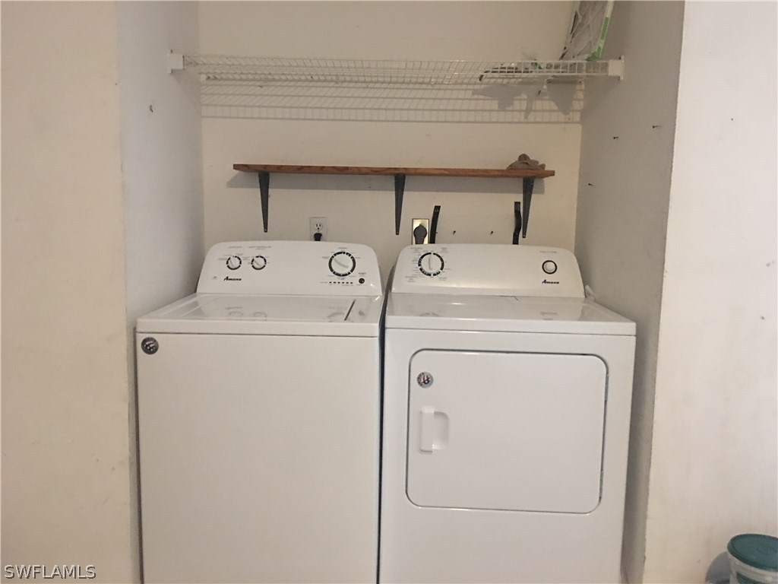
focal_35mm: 29
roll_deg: -1.7
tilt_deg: -7.1
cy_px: 292
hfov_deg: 61.7
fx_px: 652
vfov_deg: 48.2
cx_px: 389
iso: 80
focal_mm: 4.15
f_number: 2.2
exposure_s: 1/4
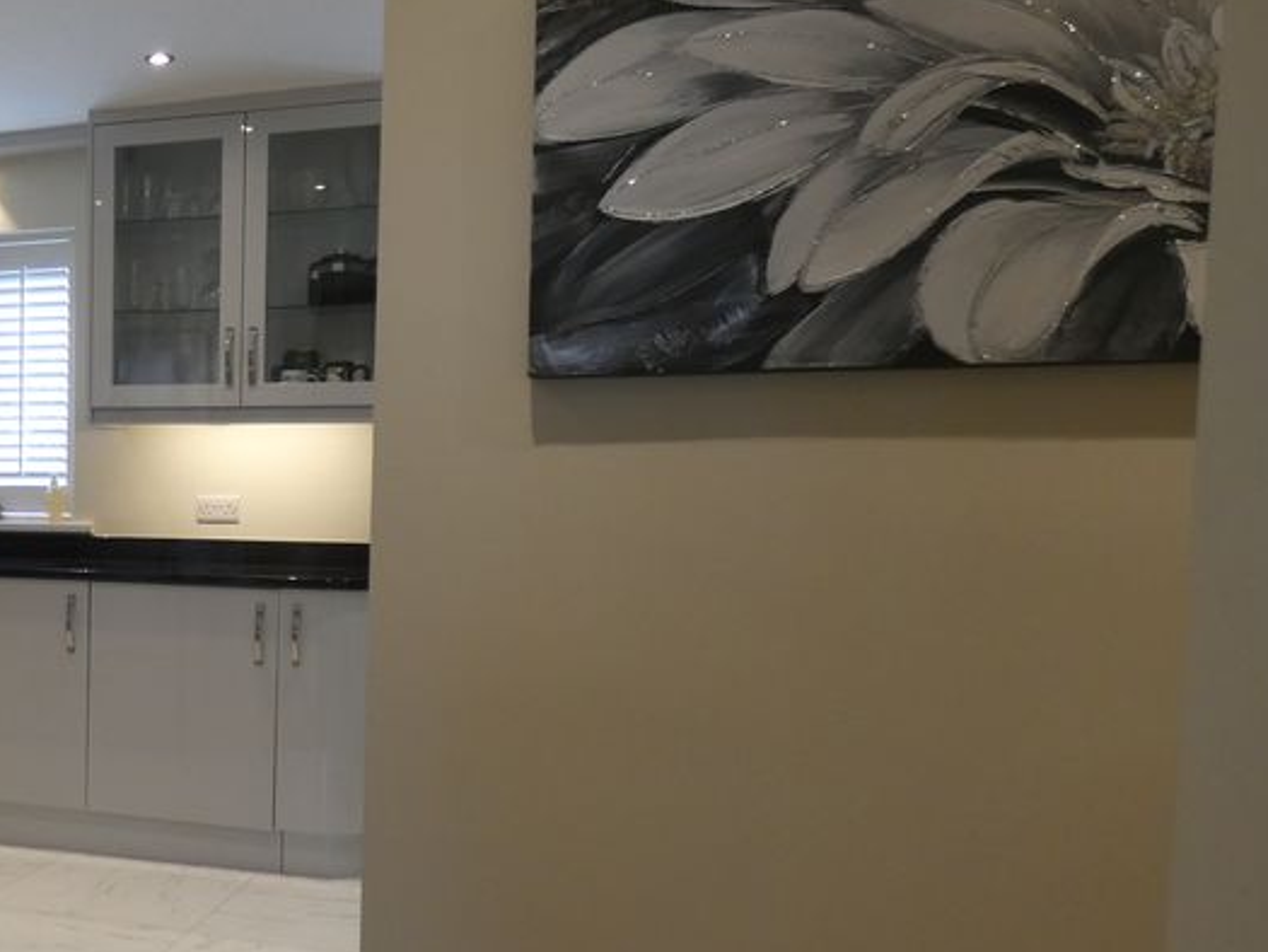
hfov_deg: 42.5
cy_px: 592
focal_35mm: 39
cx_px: 56
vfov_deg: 36.6
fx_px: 1429
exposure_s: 1/60
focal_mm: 3.6
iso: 160
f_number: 2.8
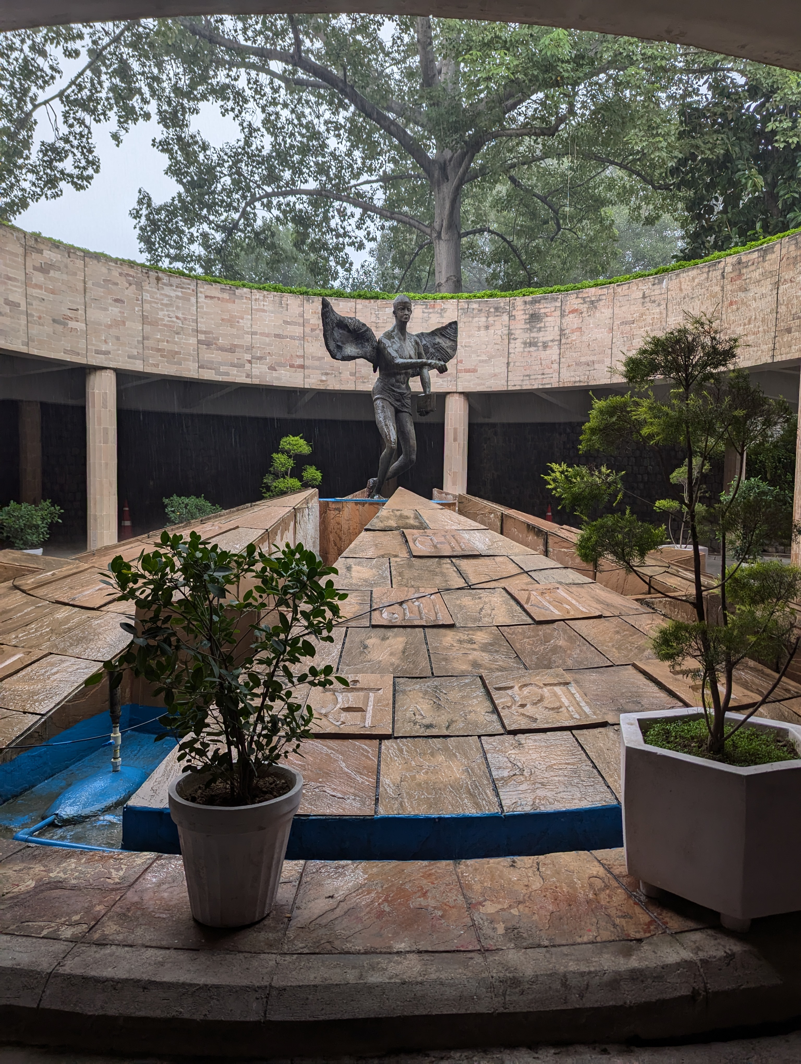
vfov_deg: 71.5
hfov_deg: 56.9
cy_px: 532
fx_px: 739
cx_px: 400
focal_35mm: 24
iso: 43
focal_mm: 6.81
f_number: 1.85
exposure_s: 1/98.4
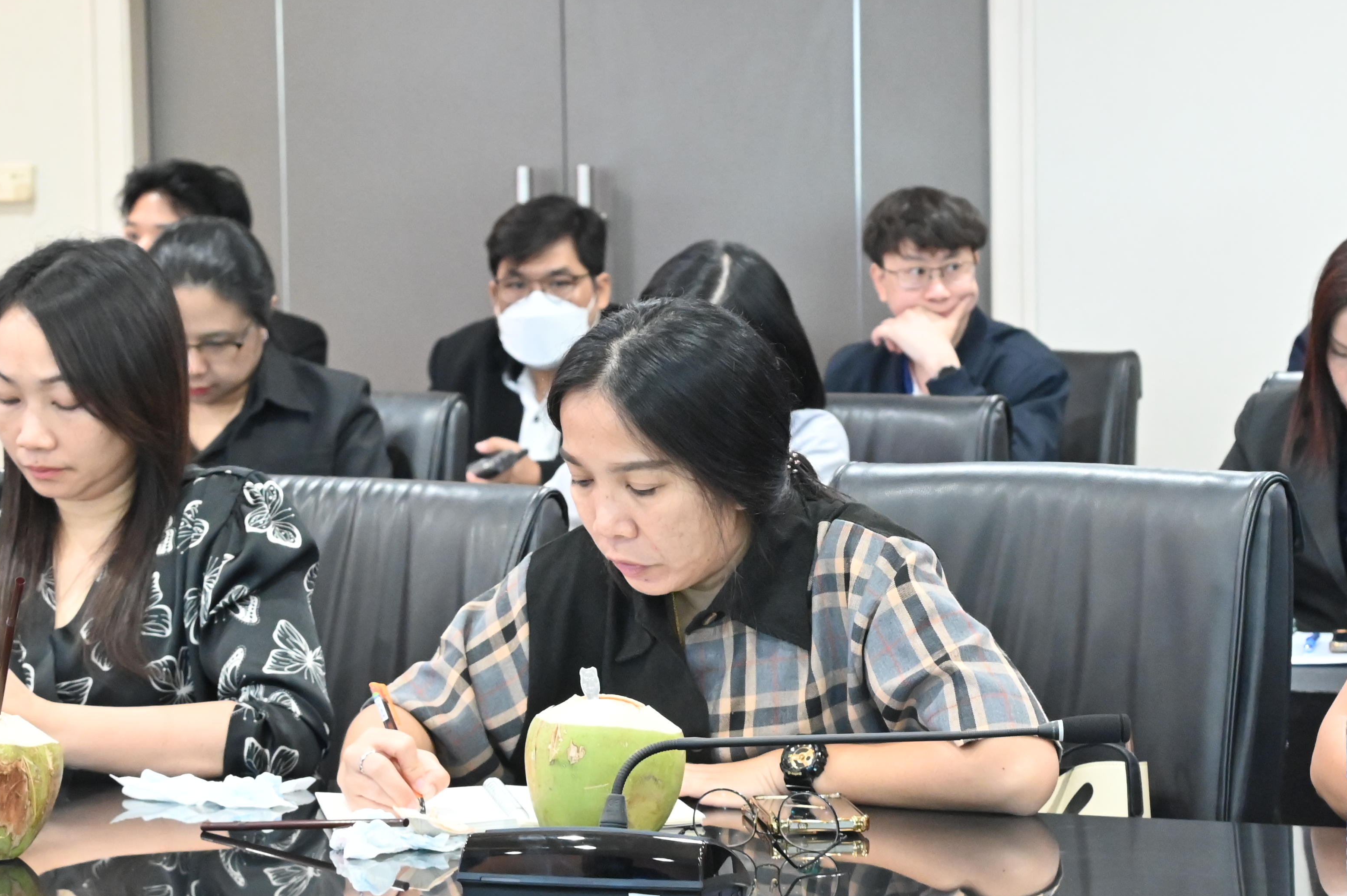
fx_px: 4711
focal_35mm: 126
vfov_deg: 10.9
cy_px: 408
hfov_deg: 16.2
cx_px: 927
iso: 5600
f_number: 7.1
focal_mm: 65
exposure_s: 1/100
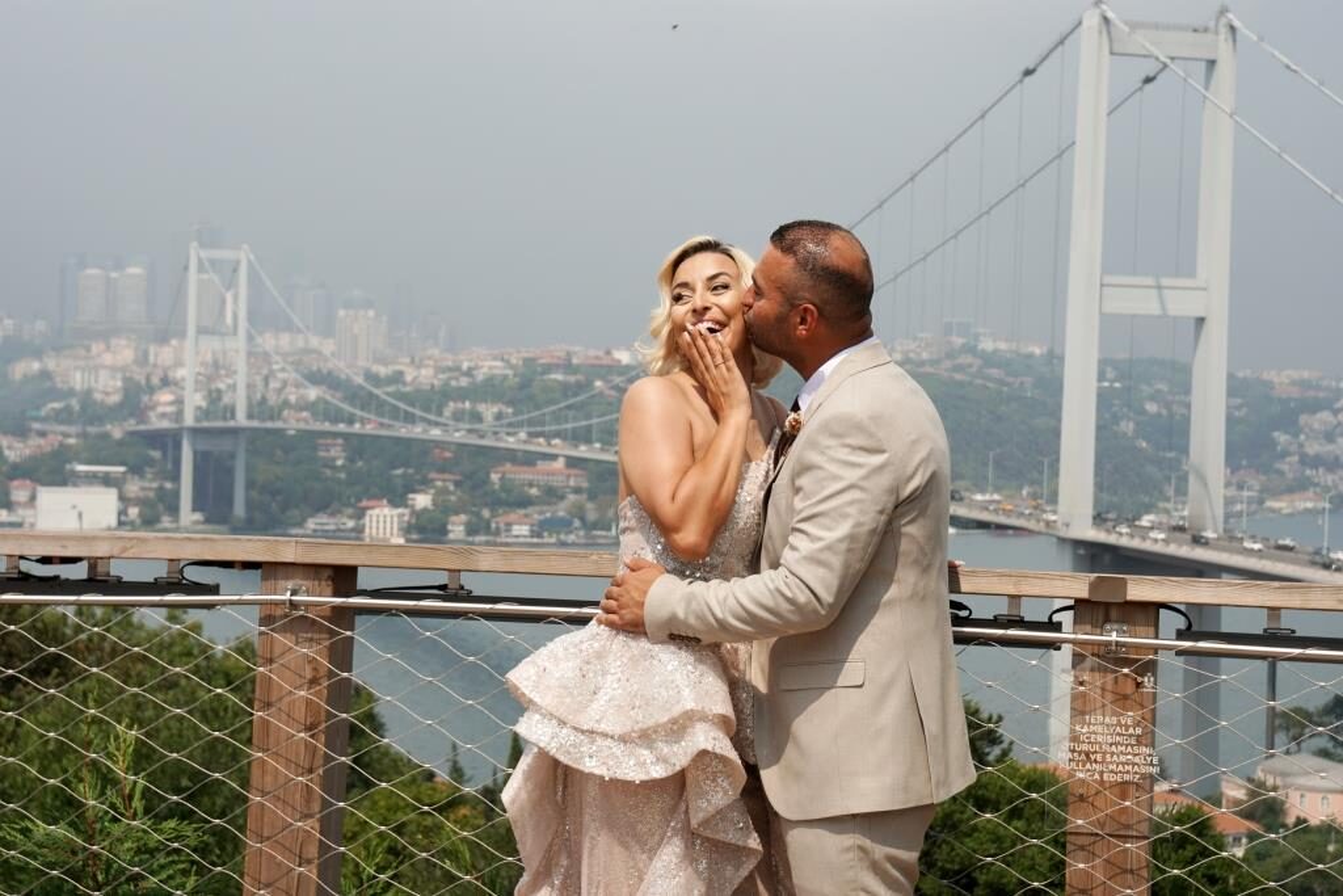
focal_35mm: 74
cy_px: 448
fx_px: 2742
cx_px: 672
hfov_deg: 27.5
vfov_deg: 18.6
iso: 100
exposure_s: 1/640
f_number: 8
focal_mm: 49
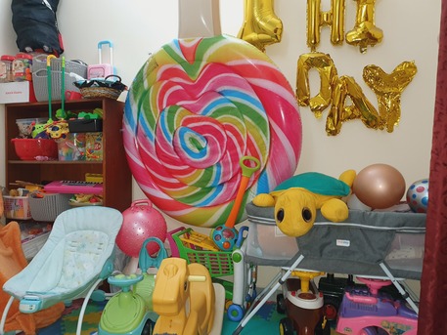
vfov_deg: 53.1
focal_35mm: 26
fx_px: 336
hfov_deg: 67.3
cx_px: 224
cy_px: 168
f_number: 1.5
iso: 125
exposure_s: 1/20
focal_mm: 4.3
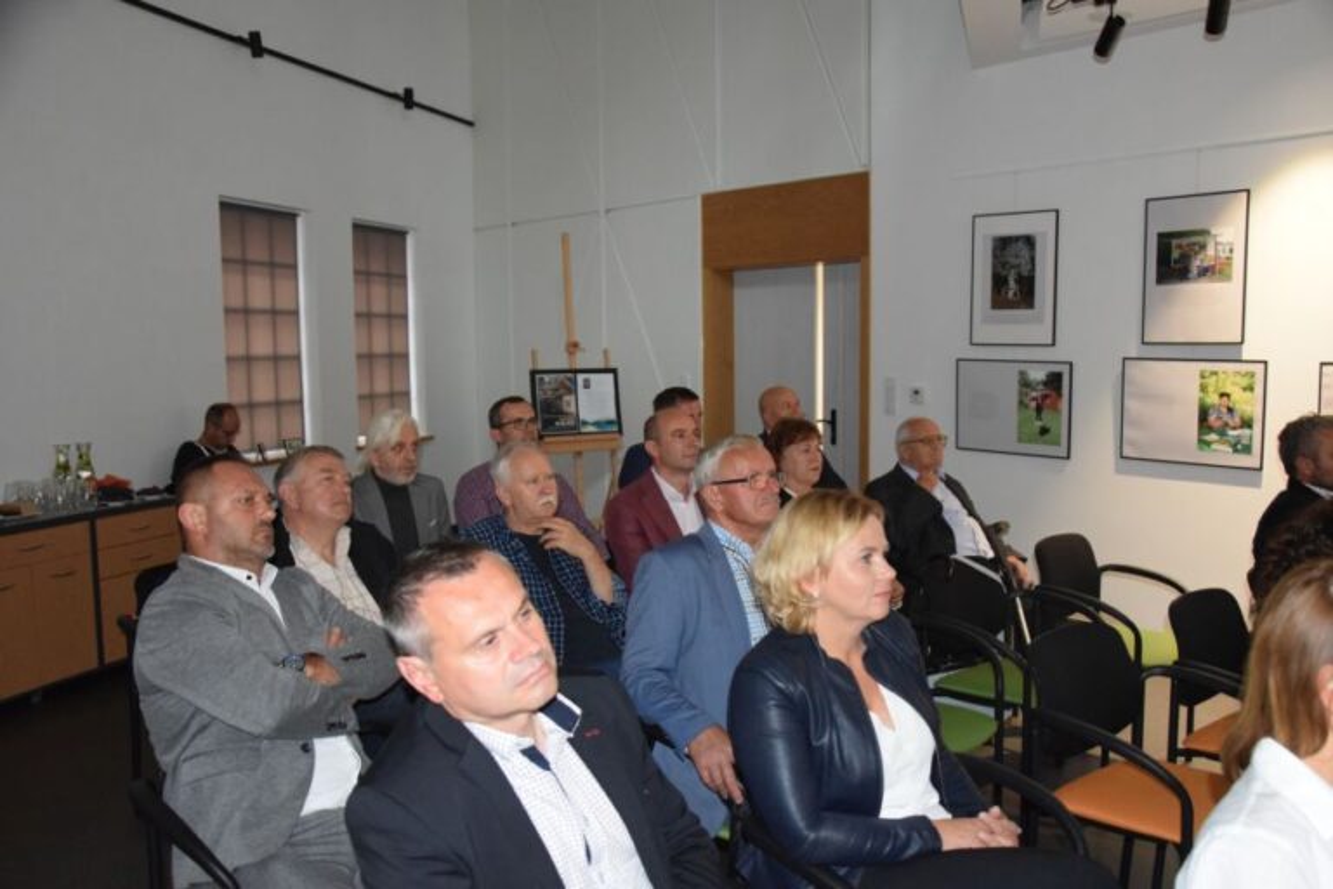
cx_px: 666
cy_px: 444
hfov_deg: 59.5
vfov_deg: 41.7
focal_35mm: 32
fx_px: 1166
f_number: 3.8
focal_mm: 21
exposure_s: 1/60
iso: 3200
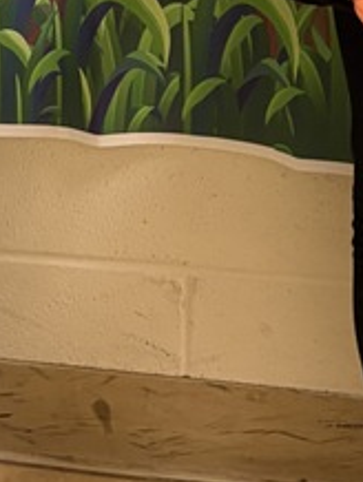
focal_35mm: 122
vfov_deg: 14.1
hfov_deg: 12.2
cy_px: -407
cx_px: 190
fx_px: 1702
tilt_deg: -8.0
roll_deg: -1.0
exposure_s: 1/60
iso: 200
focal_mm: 5.96
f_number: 1.6
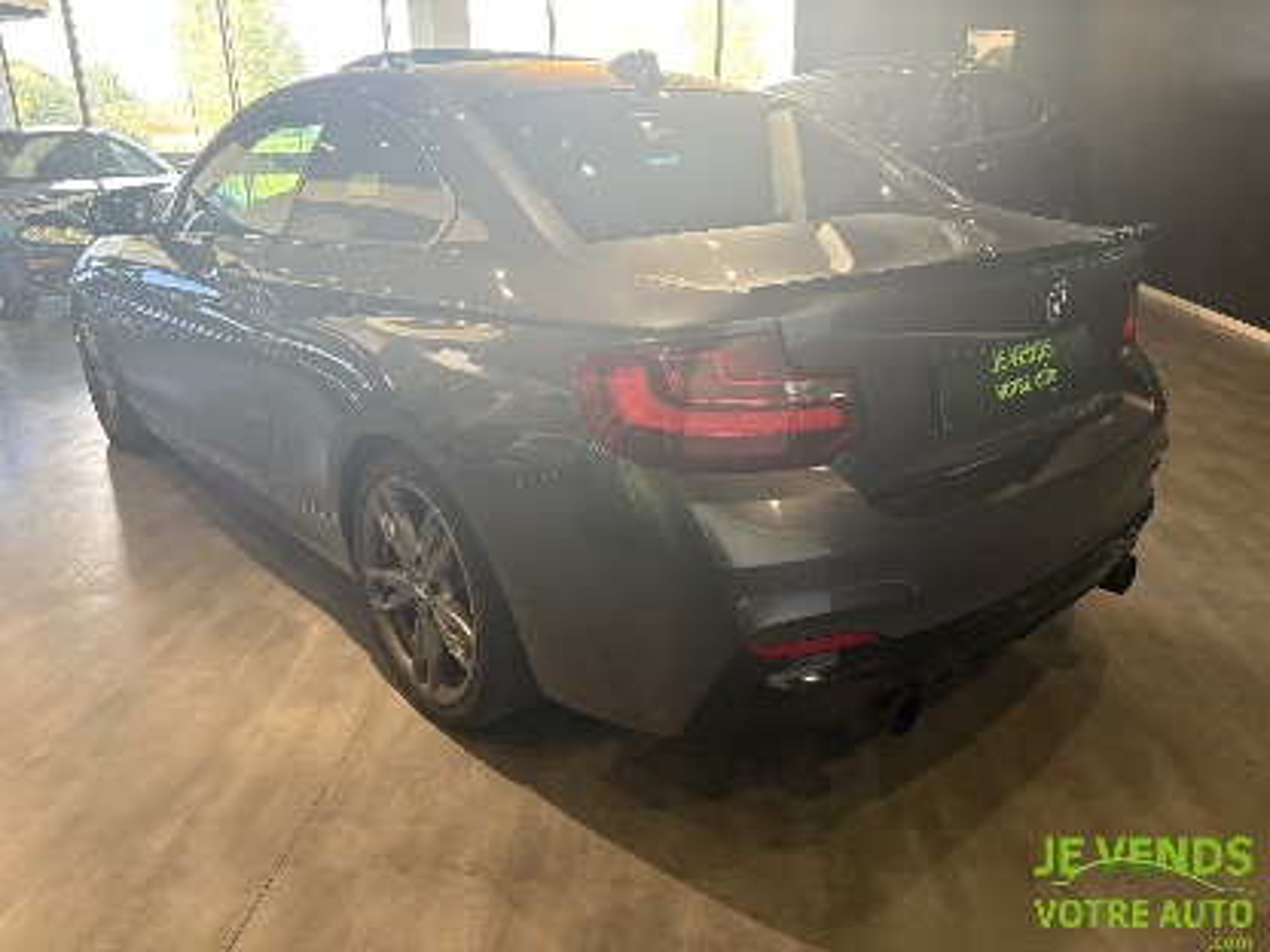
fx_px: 954
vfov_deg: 53.1
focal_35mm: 26
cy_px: 476
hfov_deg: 67.3
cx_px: 635
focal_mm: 5.96
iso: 250
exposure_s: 1/50
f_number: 1.6
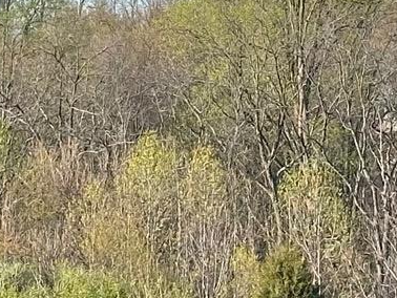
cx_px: 255
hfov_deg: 7.6
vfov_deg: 5.7
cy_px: -4
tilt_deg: +2.2
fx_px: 2984
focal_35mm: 260
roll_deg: +0.3
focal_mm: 6.86
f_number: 1.78
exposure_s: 1/830
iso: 64
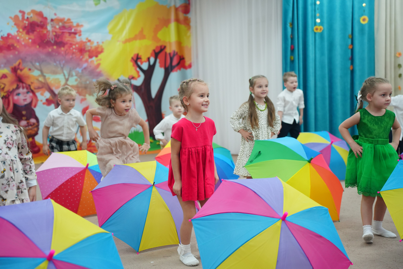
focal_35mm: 50
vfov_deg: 27.0
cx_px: 202
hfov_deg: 39.6
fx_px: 560
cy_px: 134
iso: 1600
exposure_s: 1/320
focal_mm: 50
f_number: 2.8
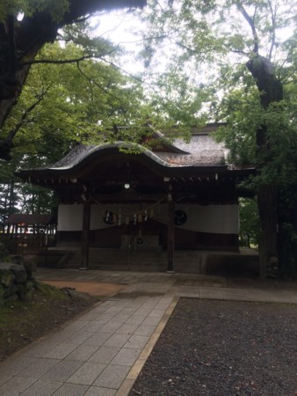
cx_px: 148
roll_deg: +0.2
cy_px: 198
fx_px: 331
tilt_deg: +5.3
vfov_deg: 61.6
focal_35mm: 29
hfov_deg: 48.3
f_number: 2.2
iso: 32
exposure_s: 1/140
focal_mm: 4.15
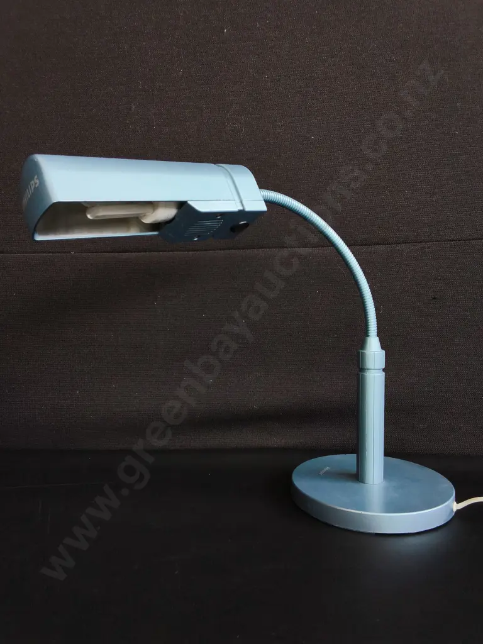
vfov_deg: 65.3
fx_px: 502
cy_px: 322
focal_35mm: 27
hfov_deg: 51.4
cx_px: 242
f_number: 2
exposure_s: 1/100
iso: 125
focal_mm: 2.87
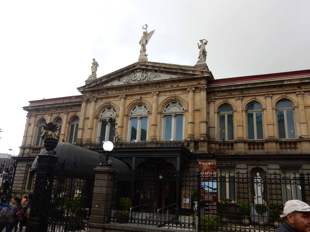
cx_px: 155
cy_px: 116
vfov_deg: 46.8
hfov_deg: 60.0
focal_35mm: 30
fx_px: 269
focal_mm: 5.4
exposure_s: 1/100
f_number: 4
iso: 125
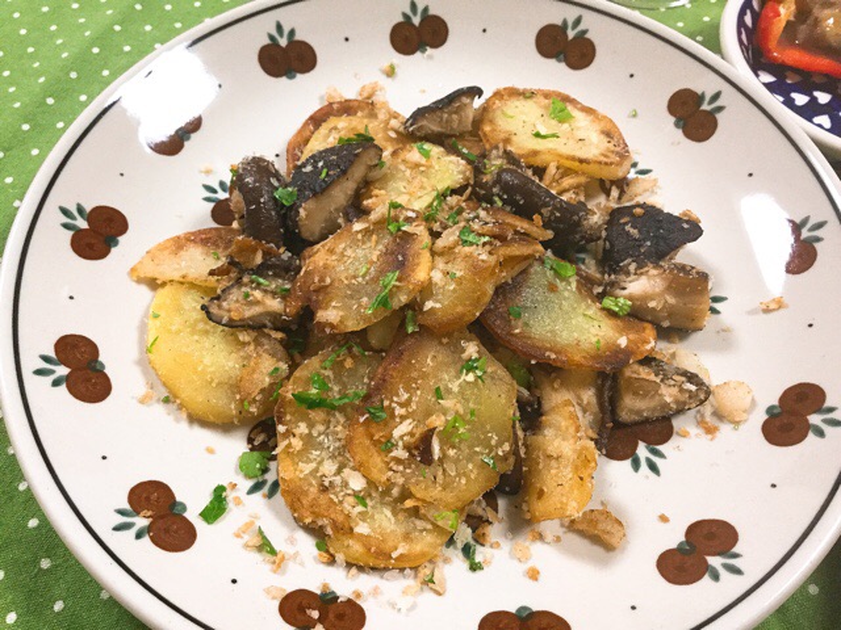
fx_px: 753
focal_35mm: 31
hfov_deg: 58.4
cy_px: 315
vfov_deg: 45.4
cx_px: 420
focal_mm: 3.3
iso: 125
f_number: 2.4
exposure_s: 1/30
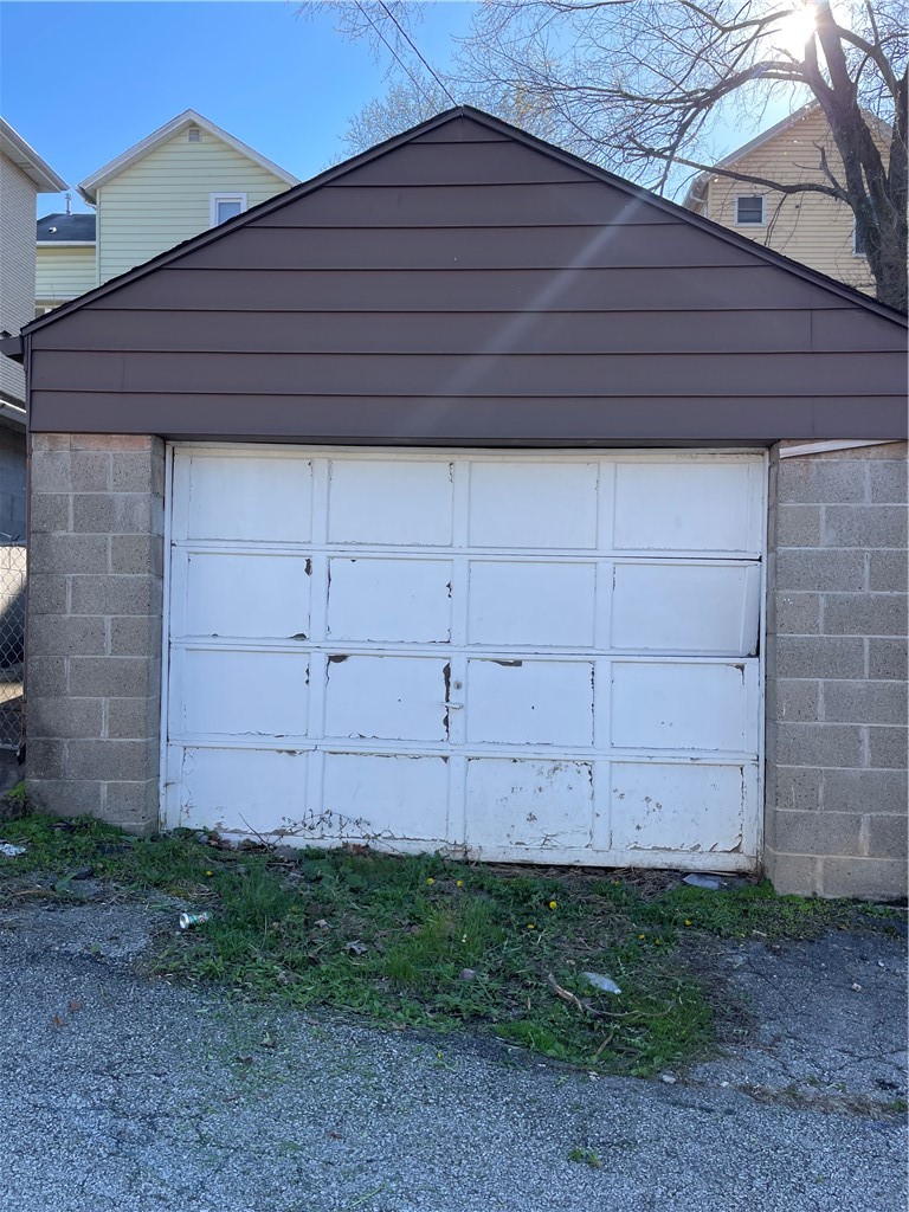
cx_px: 454
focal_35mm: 26
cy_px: 606
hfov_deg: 53.1
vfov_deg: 67.3
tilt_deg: +0.7
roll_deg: -0.7
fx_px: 910
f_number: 1.6
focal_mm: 4.2
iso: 32
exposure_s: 1/849
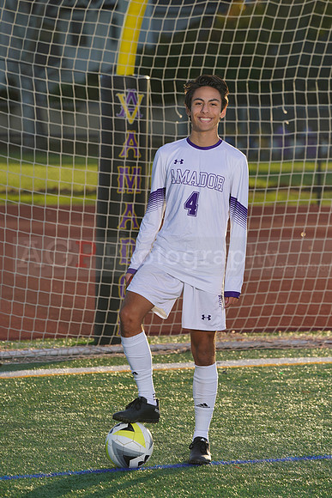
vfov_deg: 8.8
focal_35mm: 235
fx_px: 3249
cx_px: 166
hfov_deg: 5.9
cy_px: 249
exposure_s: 1/200
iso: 100
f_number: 8
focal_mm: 235
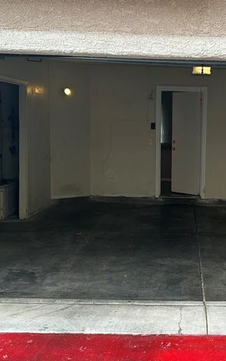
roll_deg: -1.1
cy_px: 196
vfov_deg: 34.5
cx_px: 200
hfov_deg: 21.6
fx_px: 581
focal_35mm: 59
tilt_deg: -6.5
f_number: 1.5
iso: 50
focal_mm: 5.7
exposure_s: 1/733
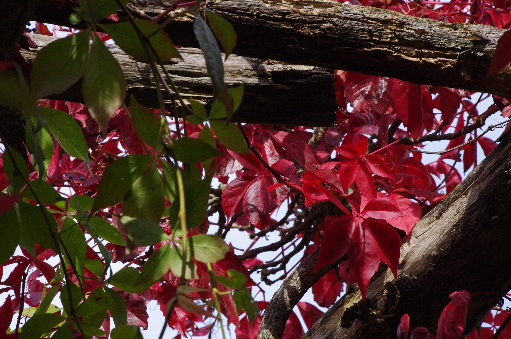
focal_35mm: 202
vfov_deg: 6.8
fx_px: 2864
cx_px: 256
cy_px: 170
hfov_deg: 10.2
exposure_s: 1/250
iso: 800
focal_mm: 135
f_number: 18
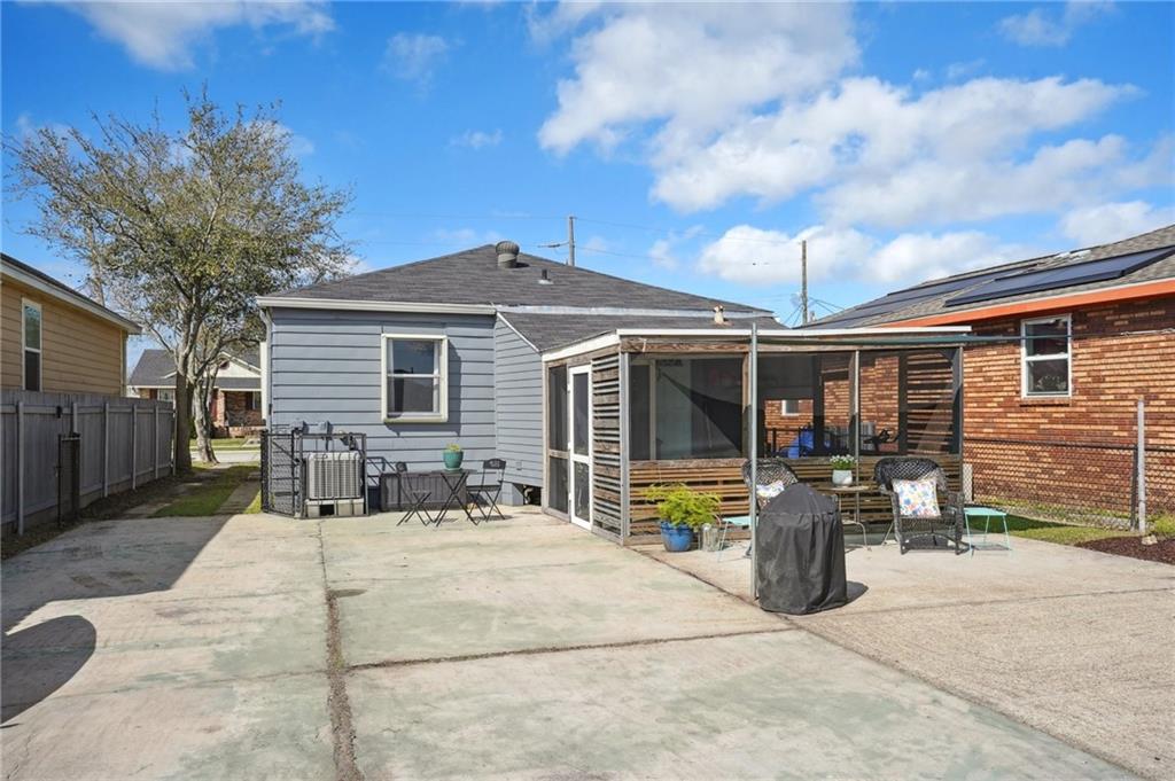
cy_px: 390
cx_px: 588
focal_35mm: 26
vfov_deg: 49.5
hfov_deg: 69.4
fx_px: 848
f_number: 11
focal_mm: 26
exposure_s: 1/1250
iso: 800
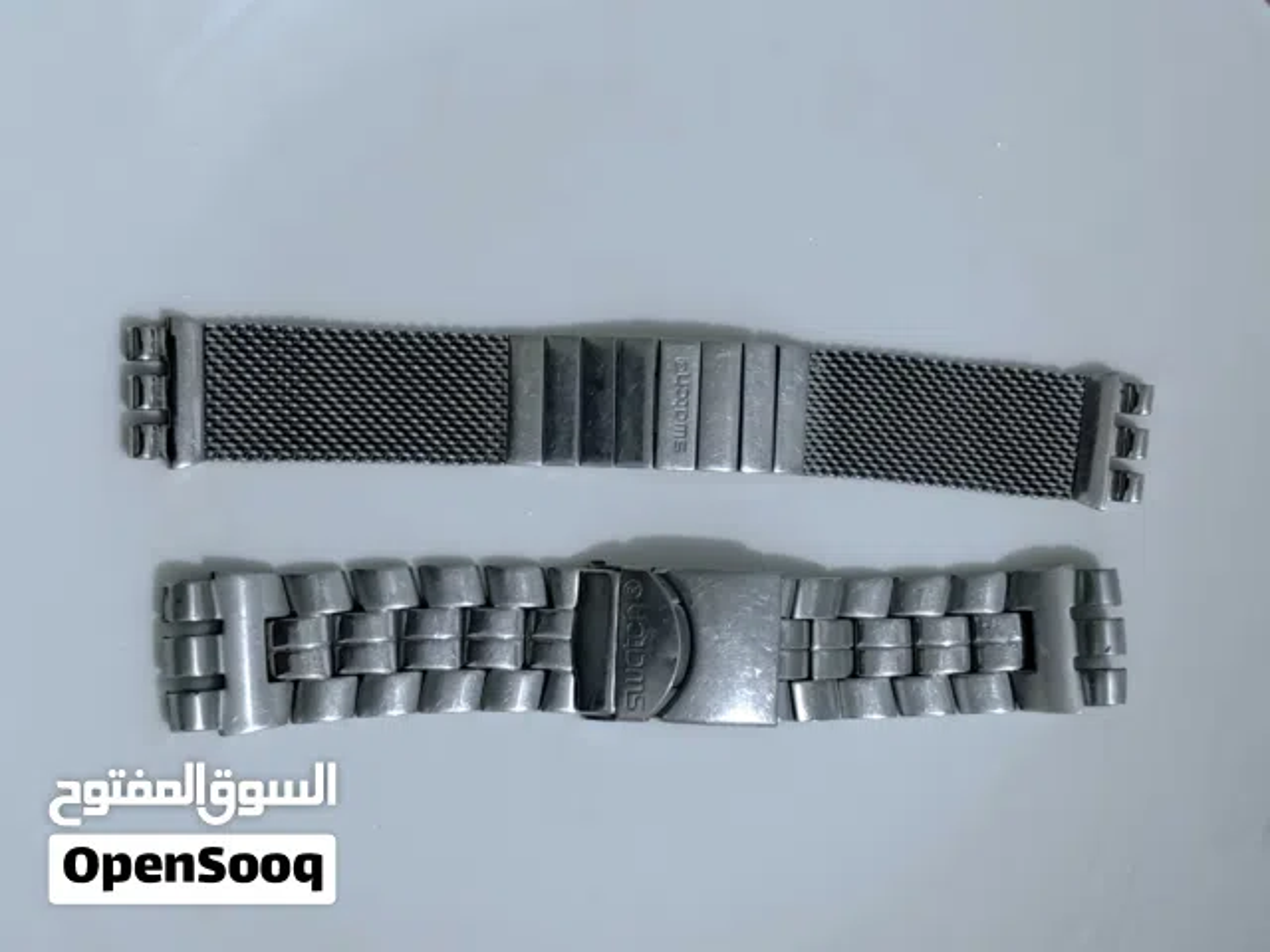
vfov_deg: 31.5
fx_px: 1688
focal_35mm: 46
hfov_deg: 41.2
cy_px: 476
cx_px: 635
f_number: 1.6
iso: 2000
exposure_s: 1/25
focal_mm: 6.14
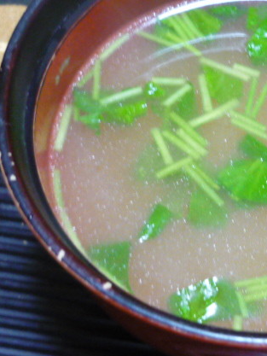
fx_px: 709
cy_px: 157
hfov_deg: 20.6
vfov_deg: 28.1
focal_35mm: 69
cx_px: 272
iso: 400
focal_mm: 5.5
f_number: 2.8
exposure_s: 1/15
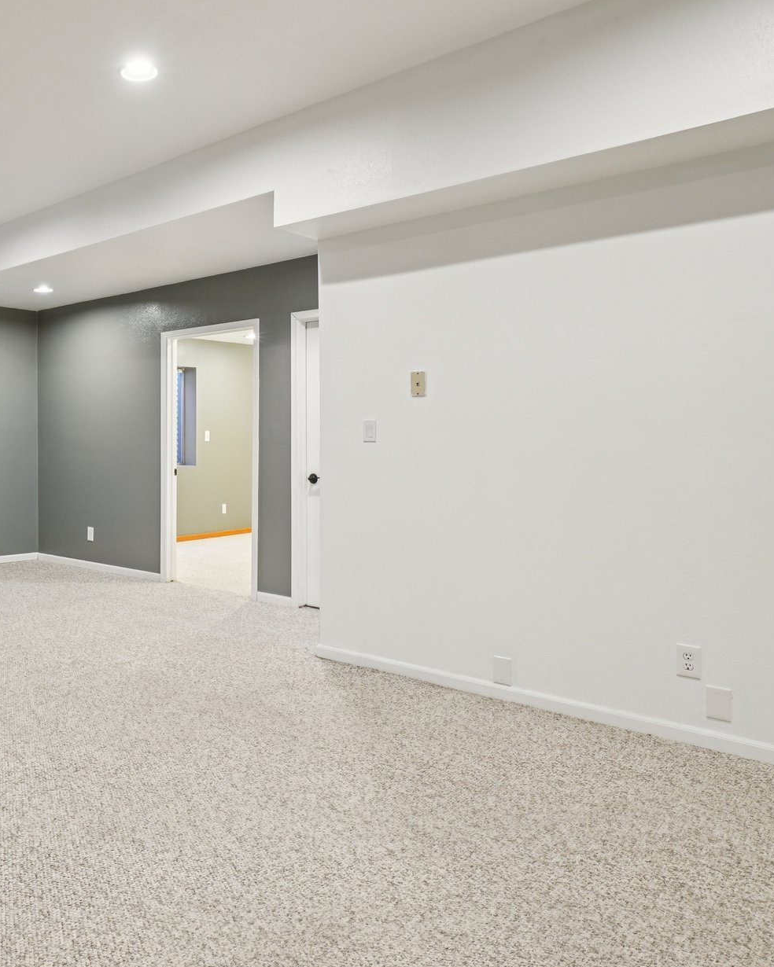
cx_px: 104
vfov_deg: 66.4
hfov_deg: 50.2
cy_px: 446
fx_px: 738
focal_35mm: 26
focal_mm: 11
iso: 400
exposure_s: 1/4
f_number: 8
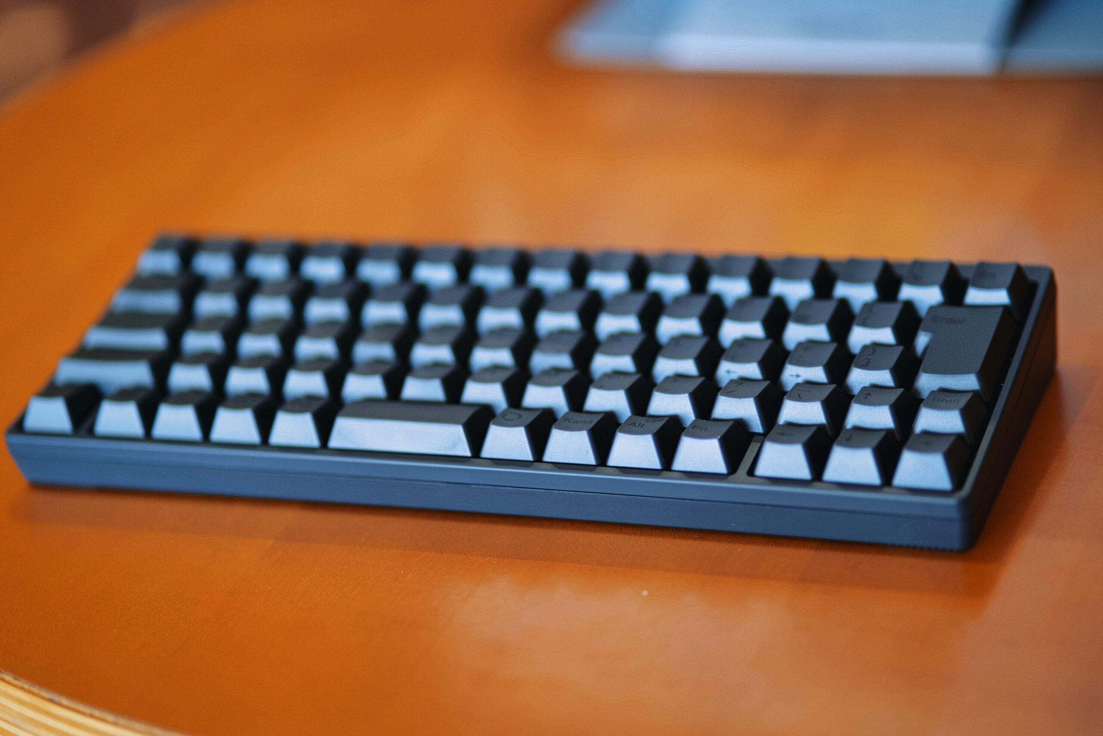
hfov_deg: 23.9
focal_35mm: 85
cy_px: 368
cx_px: 552
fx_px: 2604
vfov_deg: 16.1
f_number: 1.8
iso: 320
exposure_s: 1/60
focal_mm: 85
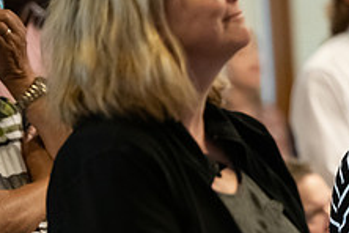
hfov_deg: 6.0
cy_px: 150
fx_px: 3286
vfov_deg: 4.1
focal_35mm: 339
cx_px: 451
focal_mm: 130
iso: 4000
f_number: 2.8
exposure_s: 1/160
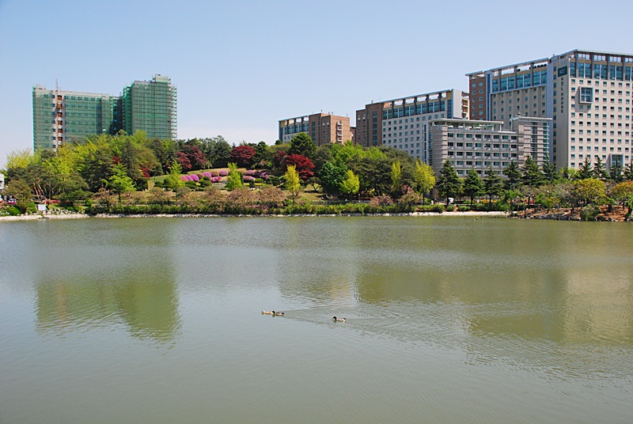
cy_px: 212
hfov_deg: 61.9
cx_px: 316
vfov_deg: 43.7
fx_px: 528
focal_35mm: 30
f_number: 6.3
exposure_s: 1/1000
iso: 400
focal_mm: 20
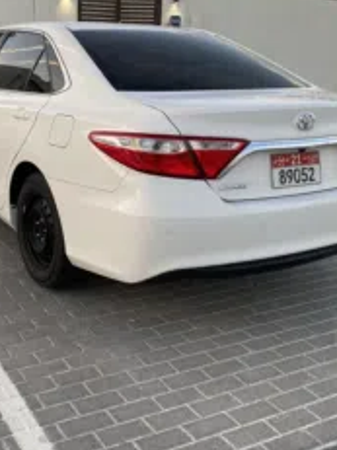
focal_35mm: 45
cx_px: 107
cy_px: 201
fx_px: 585
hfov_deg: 31.8
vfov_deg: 42.0
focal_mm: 4.25
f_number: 1.8
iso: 40
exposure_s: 1/122
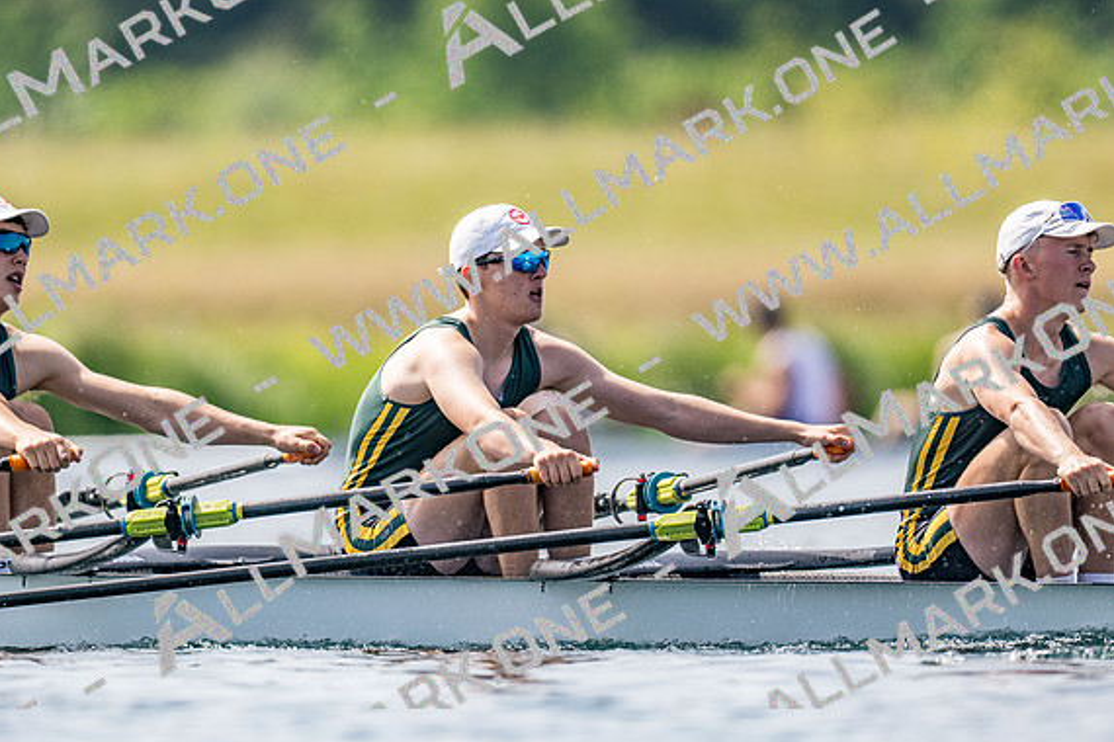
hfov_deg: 2.3
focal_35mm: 916
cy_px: 375
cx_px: 549
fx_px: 28343
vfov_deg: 1.5
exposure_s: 1/2500
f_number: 4
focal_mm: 600
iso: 200
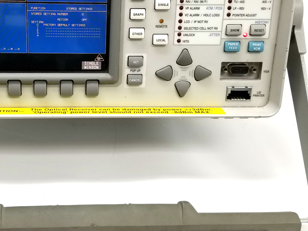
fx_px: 418
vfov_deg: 30.5
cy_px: 64
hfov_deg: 39.6
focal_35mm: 47
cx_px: 86
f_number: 1.7
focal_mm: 4.25
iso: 64
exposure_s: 1/60
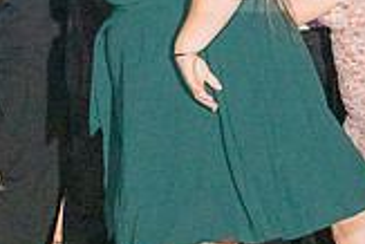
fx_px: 2131
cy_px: -41
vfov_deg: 6.5
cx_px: 394
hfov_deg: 9.7
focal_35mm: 210
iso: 4000
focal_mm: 59
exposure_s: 1/320
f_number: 4
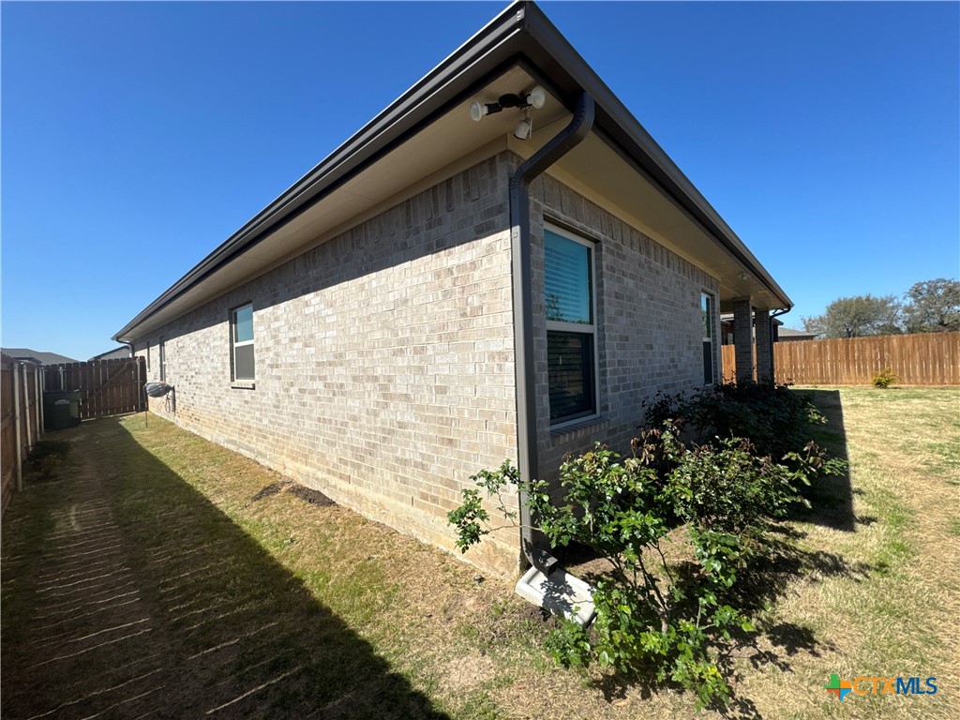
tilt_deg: +0.2
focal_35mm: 14
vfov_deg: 85.7
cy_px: 360
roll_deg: +1.9
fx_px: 388
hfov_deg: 102.1
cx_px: 480
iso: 50
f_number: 2.2
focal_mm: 2.22
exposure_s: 1/2584
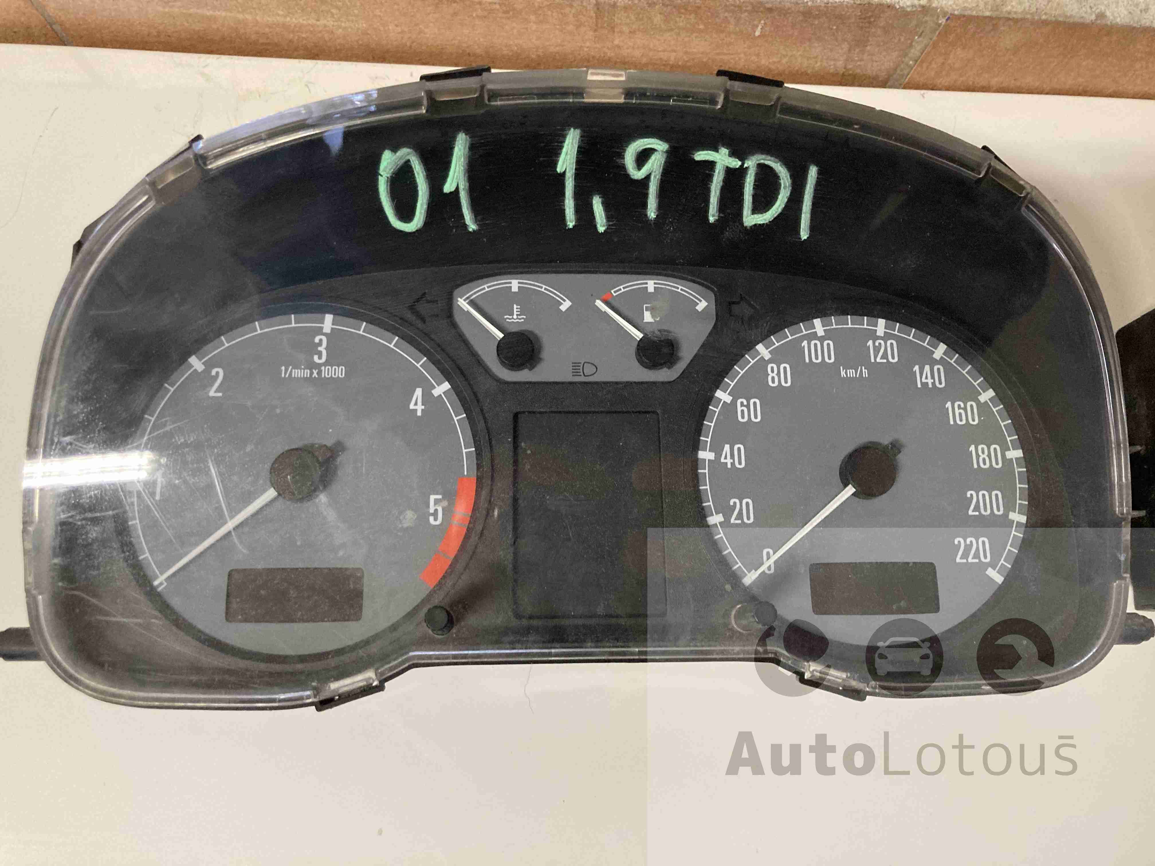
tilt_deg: -76.8
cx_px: 578
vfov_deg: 49.7
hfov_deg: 63.4
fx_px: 934
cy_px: 433
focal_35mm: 28
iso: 400
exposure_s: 1/33
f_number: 1.8
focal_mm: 3.99
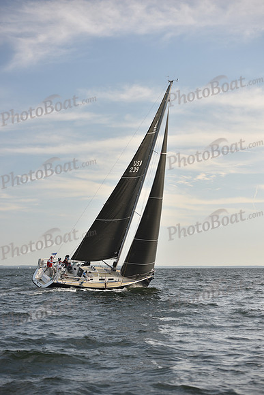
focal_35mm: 70
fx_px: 769
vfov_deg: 28.8
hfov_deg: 19.5
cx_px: 132
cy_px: 198
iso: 250
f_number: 4
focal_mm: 70
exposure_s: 1/800
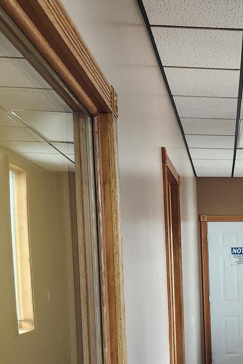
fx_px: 597
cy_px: 324
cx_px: 293
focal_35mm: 59
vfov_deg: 32.3
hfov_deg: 21.3
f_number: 1.8
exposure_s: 1/120
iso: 500
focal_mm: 5.4
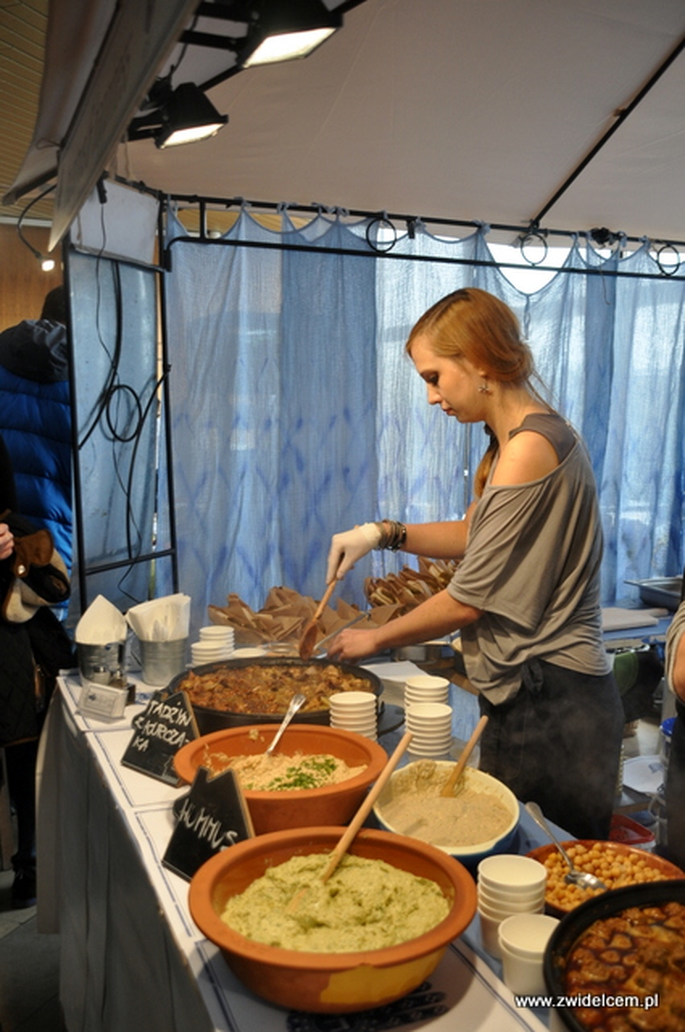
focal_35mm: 33
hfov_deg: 39.9
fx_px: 944
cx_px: 342
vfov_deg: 57.3
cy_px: 516
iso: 400
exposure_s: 1/60
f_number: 4
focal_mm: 22
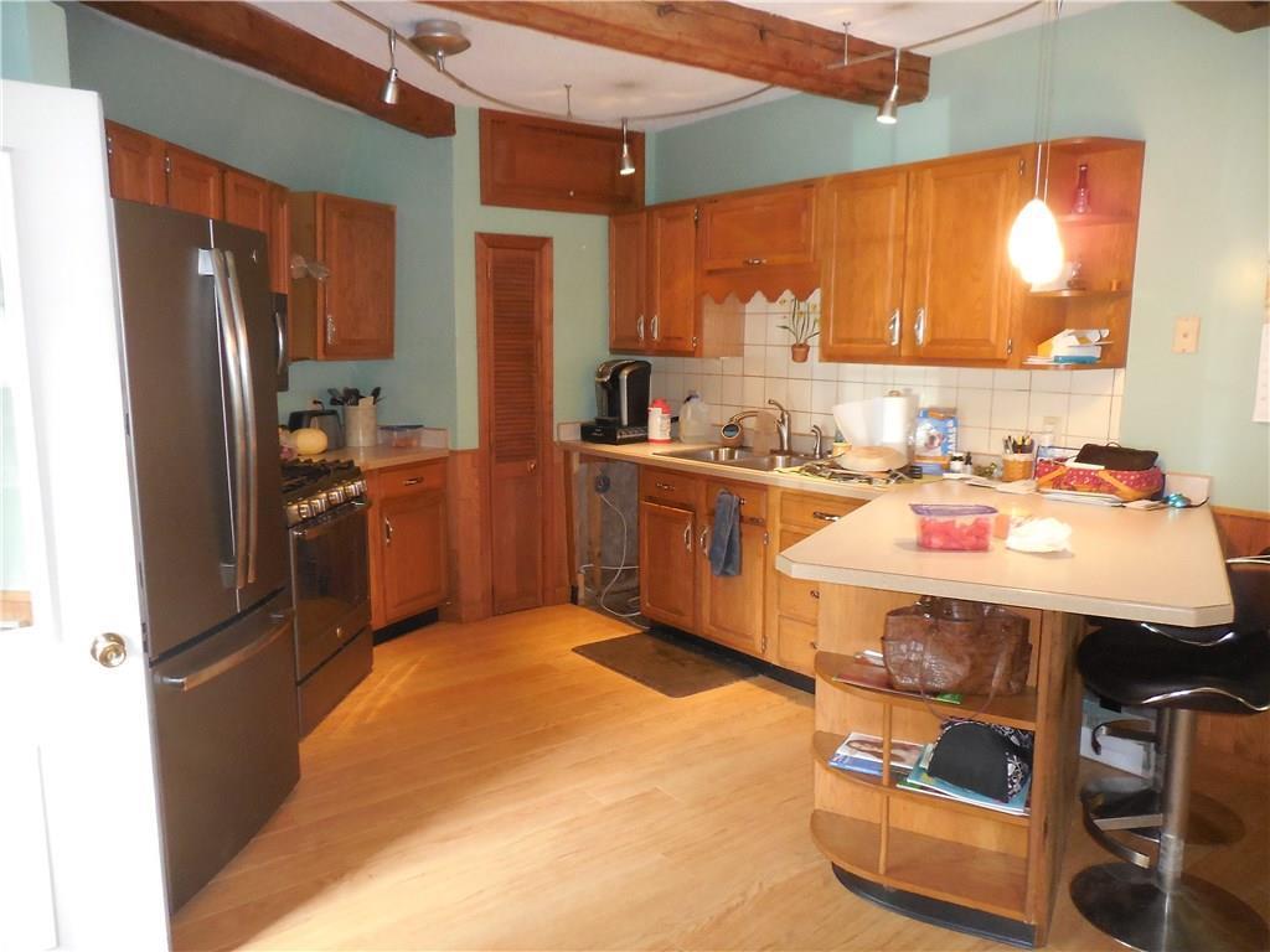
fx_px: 917
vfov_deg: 54.9
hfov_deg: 69.4
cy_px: 476
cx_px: 635
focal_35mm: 25
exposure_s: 1/25
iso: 900
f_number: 3.7
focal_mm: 4.5
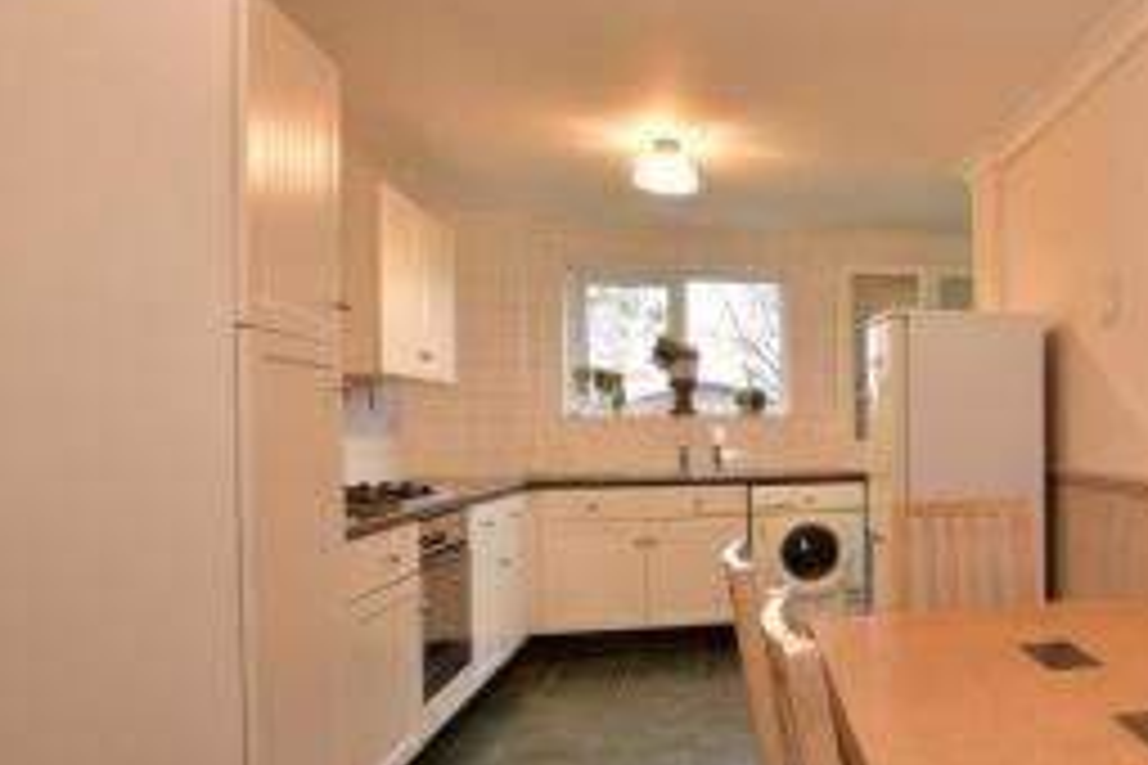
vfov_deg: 46.3
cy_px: 439
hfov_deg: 56.7
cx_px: 1026
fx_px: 893
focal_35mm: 28
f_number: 8
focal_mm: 10
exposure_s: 1.3
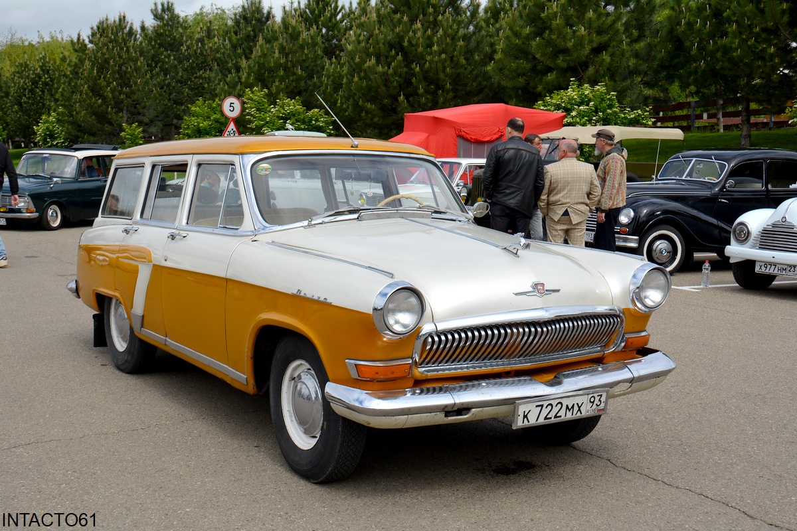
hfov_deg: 41.1
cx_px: 398
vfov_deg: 28.1
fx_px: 1063
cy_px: 266
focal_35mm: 48
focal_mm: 32
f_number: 9
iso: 100
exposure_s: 1/320
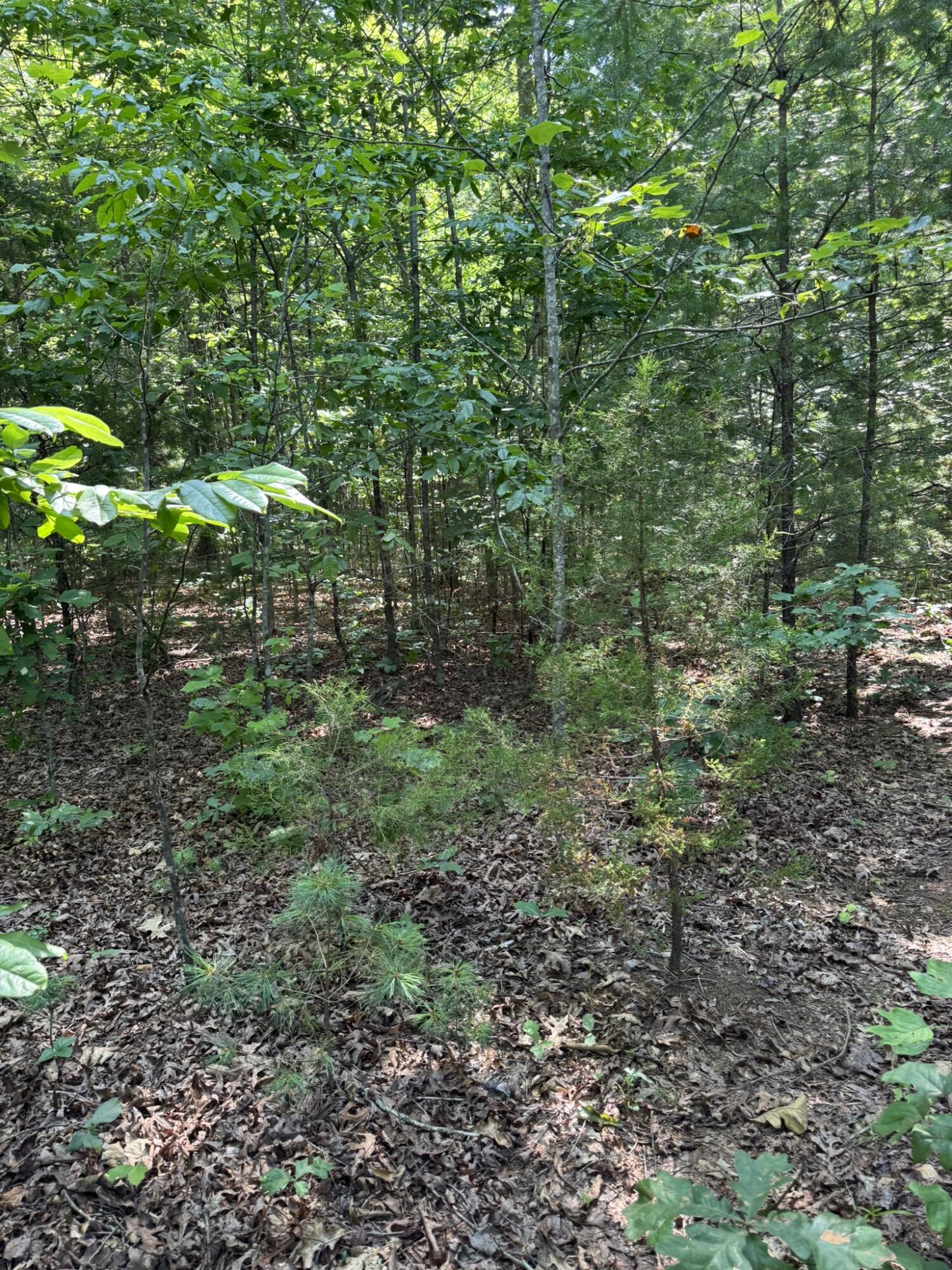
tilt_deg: -9.4
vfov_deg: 71.6
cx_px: 476
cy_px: 635
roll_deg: +3.0
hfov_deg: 56.8
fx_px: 880
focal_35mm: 24
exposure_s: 1/121
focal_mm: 6.76
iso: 160
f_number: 1.78
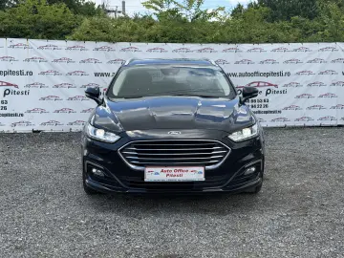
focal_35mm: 48
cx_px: 172
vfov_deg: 30.3
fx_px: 477
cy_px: 129
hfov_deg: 39.7
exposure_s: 1/2762
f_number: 1.78
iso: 64
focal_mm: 6.76
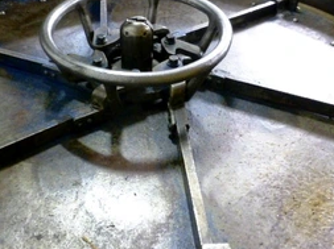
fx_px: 366
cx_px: 127
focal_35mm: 38
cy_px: 117
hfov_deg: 48.6
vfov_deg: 37.6
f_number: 3.3
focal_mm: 4.3
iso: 400
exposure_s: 1/5
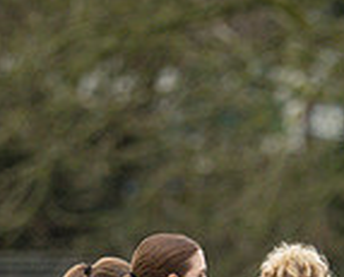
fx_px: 18057
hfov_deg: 1.1
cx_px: 401
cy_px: 325
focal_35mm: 1770
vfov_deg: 0.9
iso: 2000
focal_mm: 400
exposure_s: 1/2000
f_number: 4.5
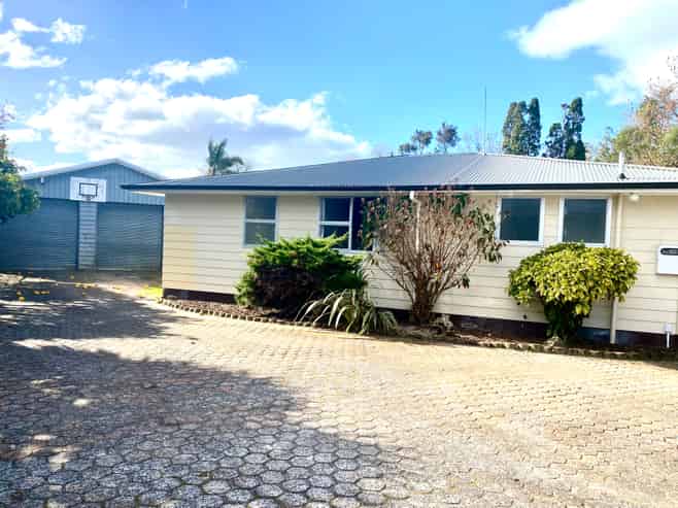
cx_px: 339
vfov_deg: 53.0
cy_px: 254
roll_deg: -2.1
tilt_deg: -1.1
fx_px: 509
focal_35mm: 26
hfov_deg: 67.3
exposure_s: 1/2268
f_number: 1.8
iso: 32
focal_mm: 4.25
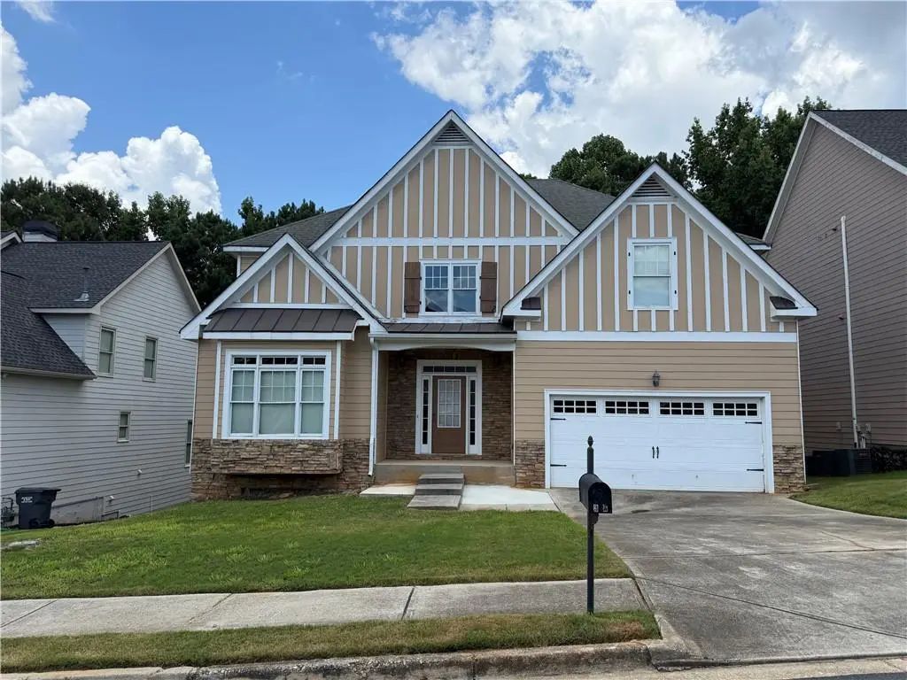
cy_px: 340
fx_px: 629
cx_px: 454
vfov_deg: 56.8
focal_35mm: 24
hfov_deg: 71.6
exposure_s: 1/4405
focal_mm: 6.76
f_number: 1.78
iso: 100
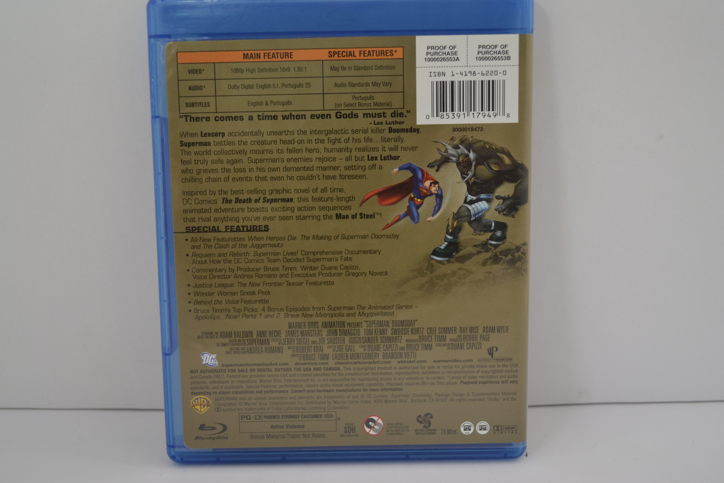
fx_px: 724
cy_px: 227
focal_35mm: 36
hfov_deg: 53.1
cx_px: 343
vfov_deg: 36.9
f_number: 3.8
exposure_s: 1/15
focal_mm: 22
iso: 500
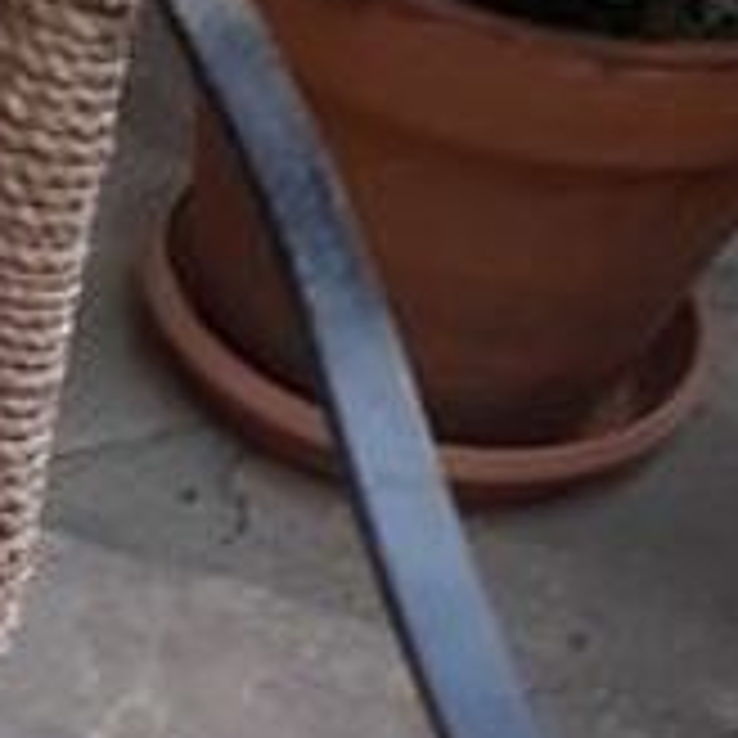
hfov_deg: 8.2
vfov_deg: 9.0
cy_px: 664
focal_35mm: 194
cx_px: -1107
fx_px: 4679
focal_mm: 3.6
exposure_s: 1/50
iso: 40
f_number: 1.9
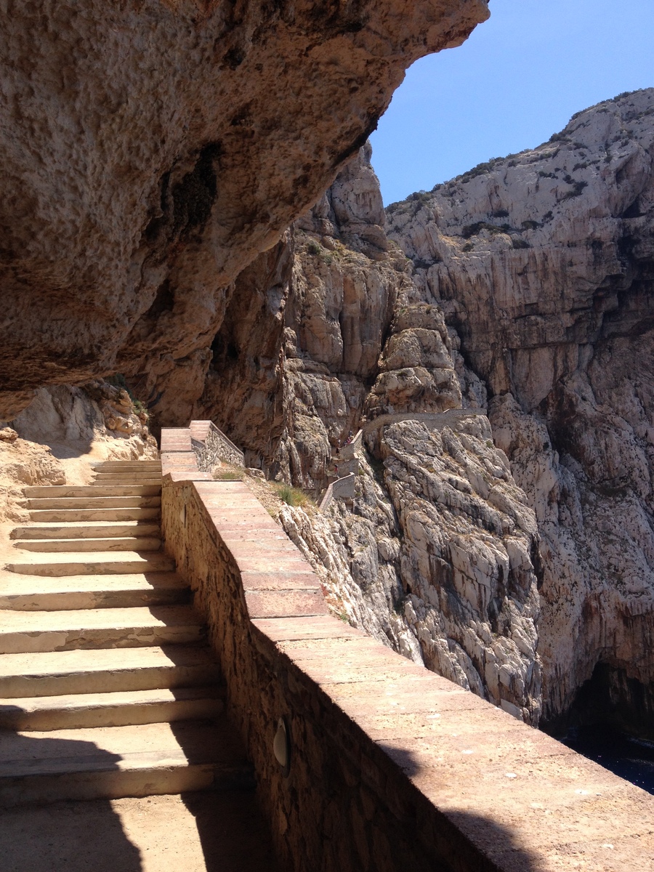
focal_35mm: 35
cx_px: 327
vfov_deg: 52.6
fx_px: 882
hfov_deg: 40.7
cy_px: 436
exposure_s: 1/1227
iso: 50
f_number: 2.4
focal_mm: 4.28
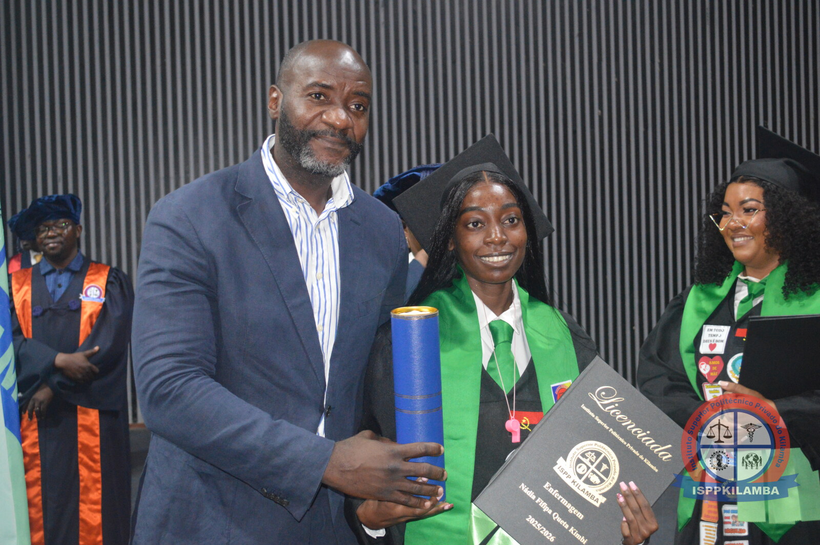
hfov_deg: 37.9
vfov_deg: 25.7
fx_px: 1195
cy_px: 272
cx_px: 410
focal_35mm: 52
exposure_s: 1/60
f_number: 5
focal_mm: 35
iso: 2500
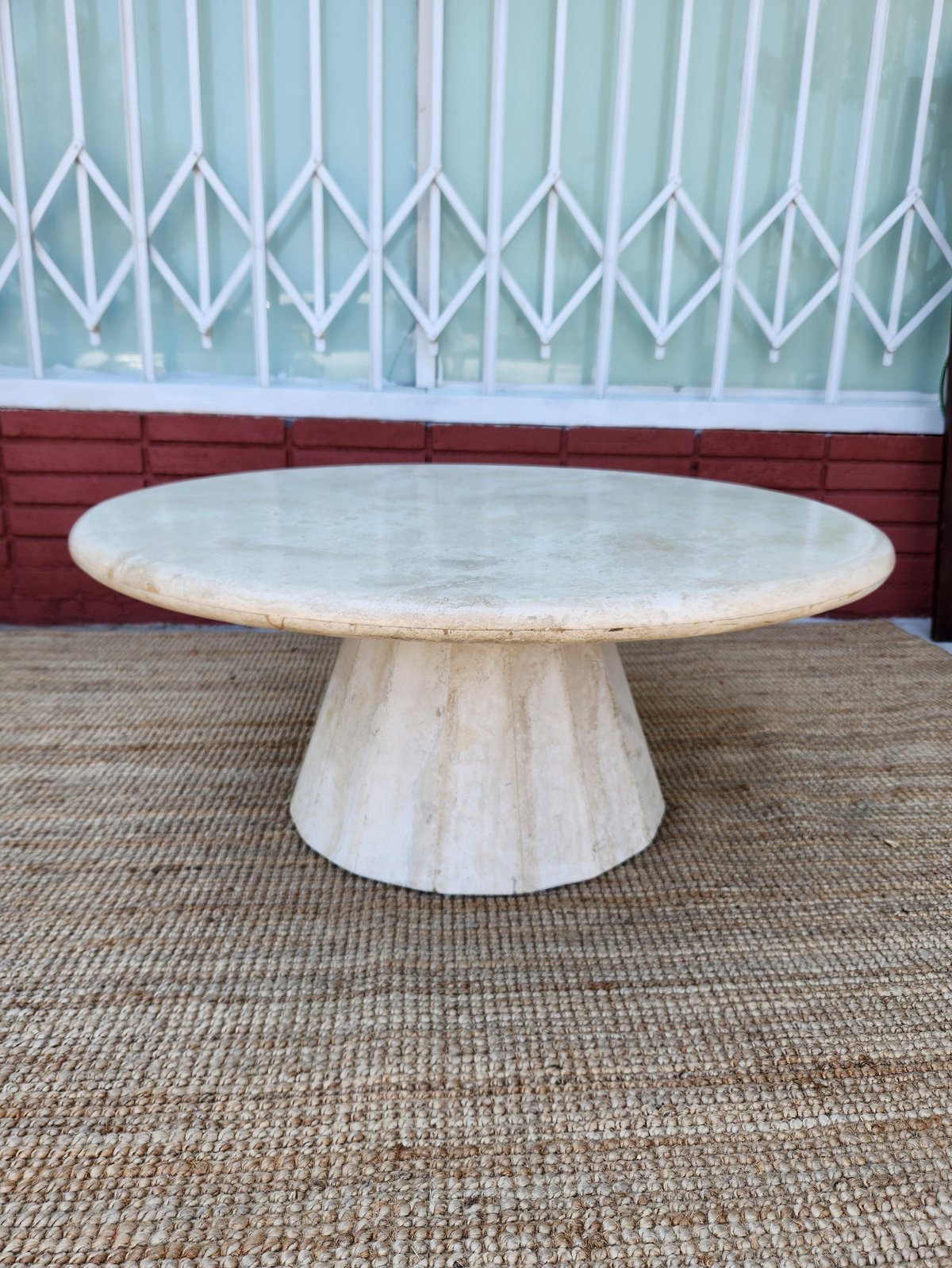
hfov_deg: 58.9
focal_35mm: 23
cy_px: 634
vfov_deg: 73.9
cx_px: 476
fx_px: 843
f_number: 1.8
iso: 20
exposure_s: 1/306
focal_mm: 5.4
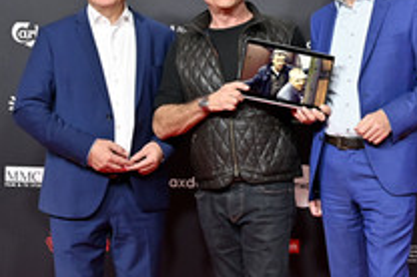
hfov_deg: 25.6
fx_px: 879
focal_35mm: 76
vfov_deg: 17.8
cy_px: 193
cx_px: 398
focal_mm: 35
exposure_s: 1/200
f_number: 5
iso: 1250
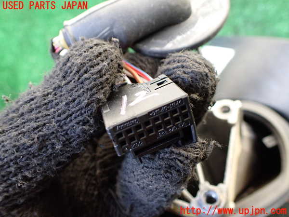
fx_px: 250
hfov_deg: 60.0
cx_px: 144
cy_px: 108
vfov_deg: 46.8
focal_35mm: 30
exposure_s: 1/125
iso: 640
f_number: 2.3
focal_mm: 5.4
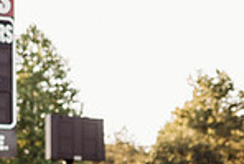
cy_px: 203
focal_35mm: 94
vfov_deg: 14.1
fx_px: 638
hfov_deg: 19.2
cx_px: -114
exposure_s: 1/500
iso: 125
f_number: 2
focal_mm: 24
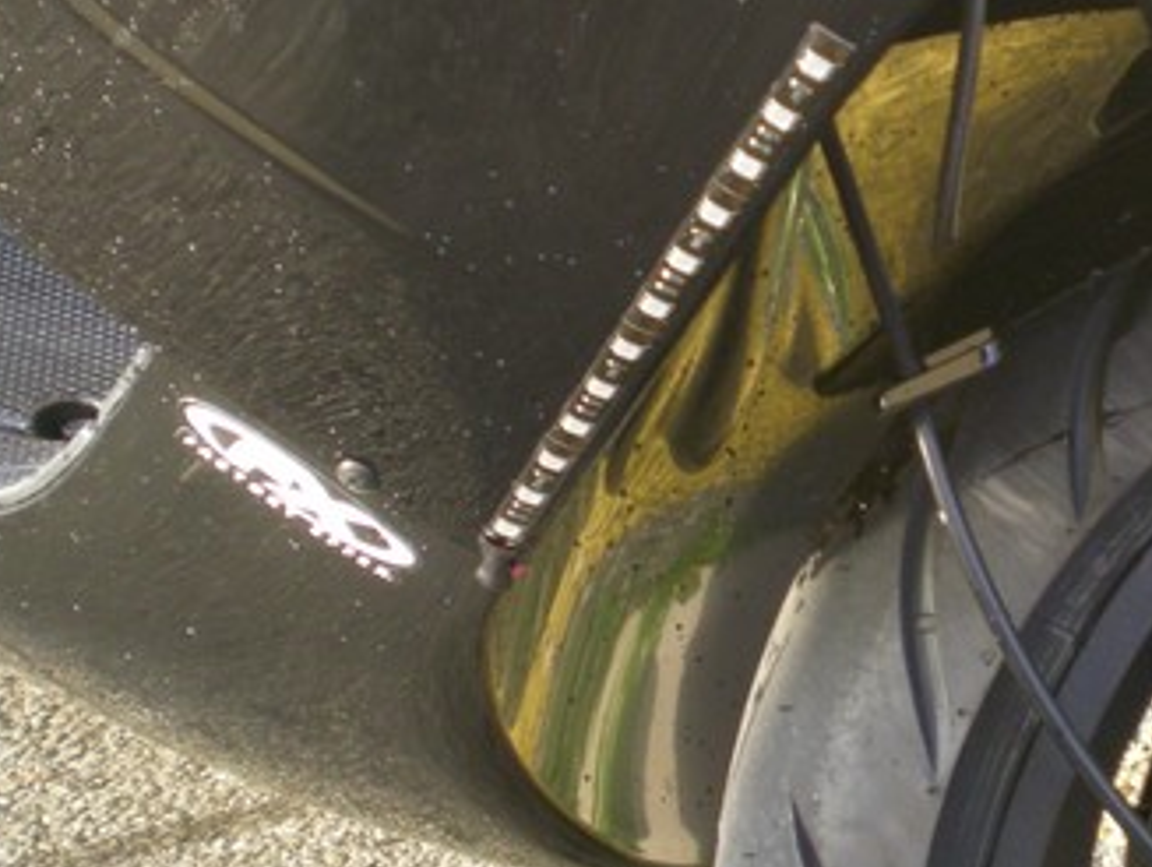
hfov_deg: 22.5
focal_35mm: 86
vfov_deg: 17.1
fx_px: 2865
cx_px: 849
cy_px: 275
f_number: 3.5
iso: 154
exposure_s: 1/58
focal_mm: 7.4
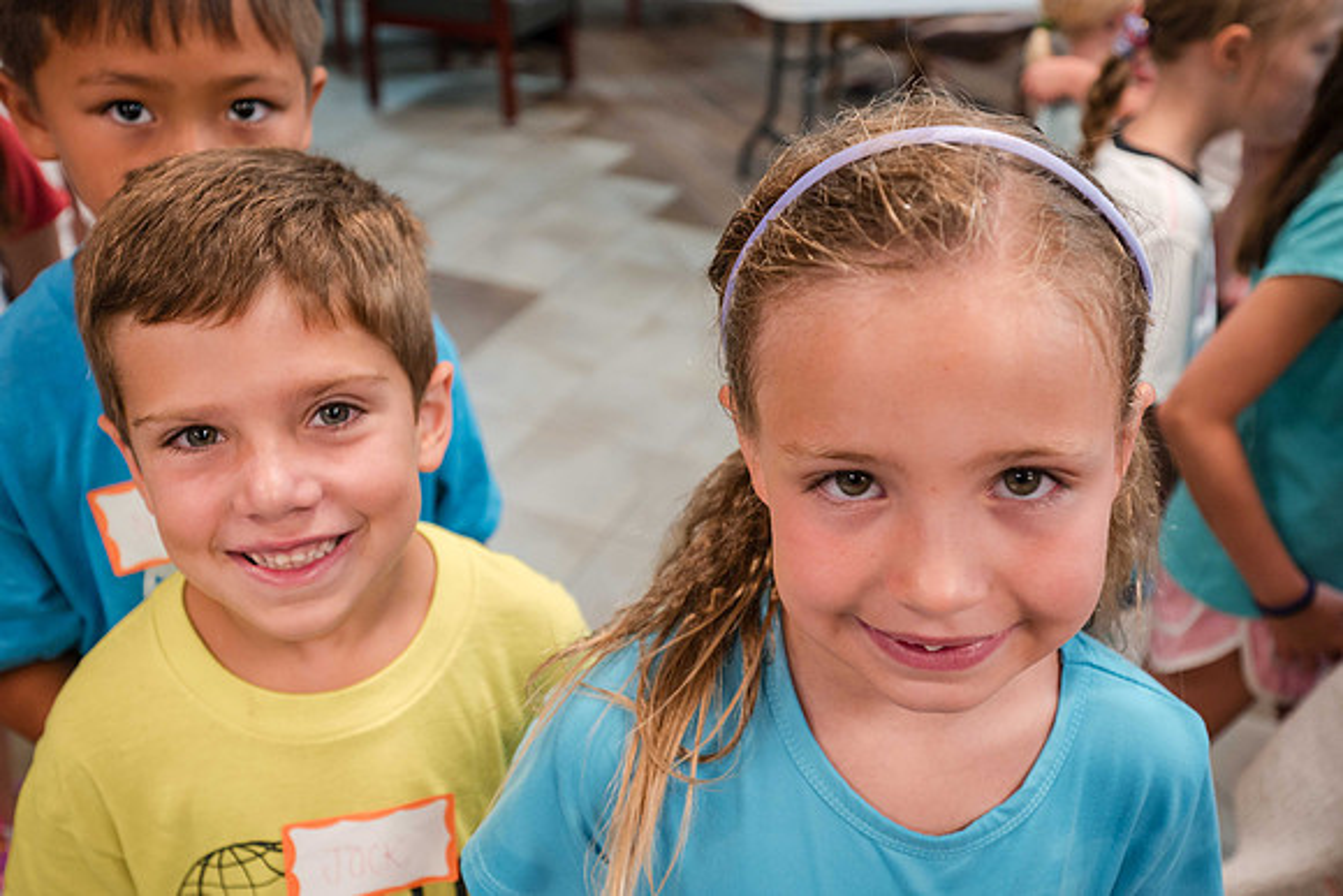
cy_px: 441
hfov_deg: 60.6
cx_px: 684
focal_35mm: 31
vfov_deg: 42.6
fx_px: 1149
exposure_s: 1/125
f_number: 4
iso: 1400
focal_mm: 29.5
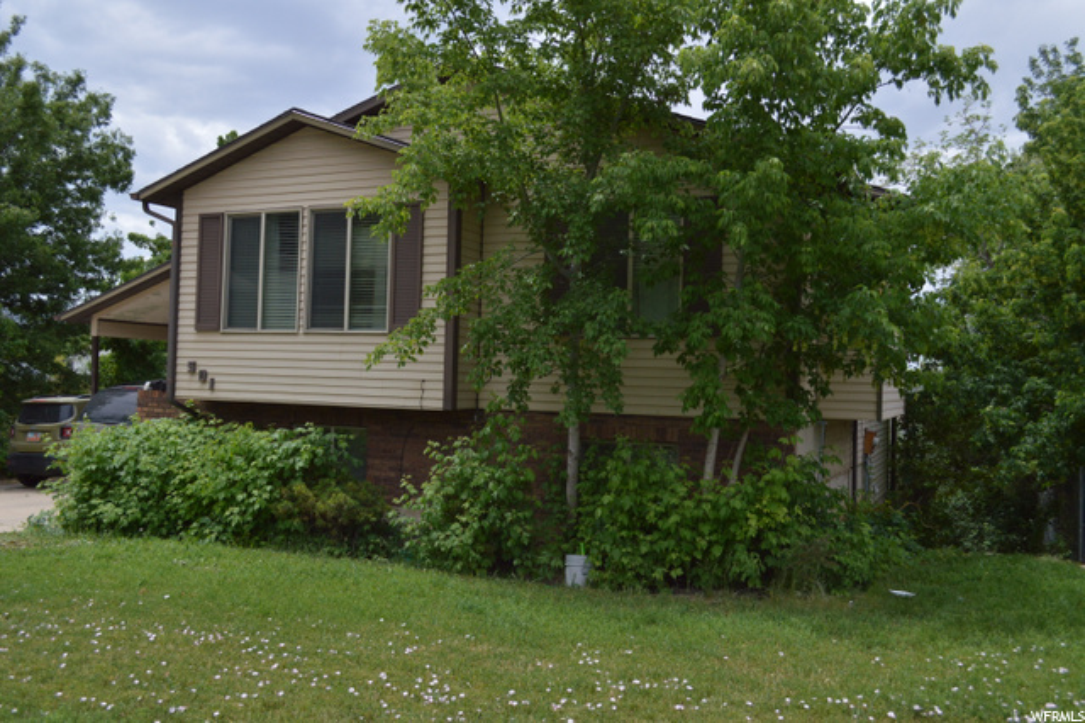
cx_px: 542
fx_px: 994
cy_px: 362
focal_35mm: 33
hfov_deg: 57.2
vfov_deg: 39.9
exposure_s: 1/2000
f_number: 5.6
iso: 400
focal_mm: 22
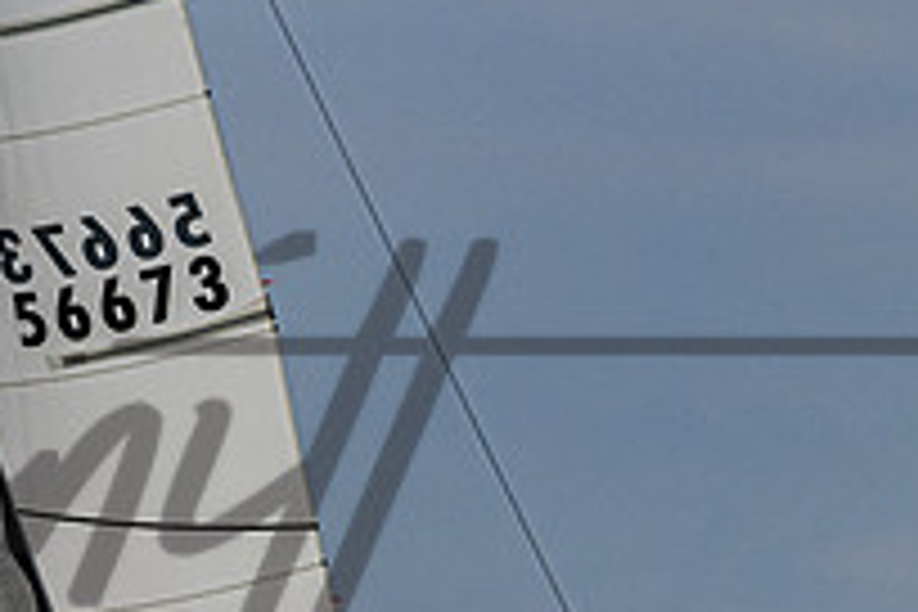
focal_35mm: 661
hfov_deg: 3.1
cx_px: 92
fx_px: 16854
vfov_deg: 2.1
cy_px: 418
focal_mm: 170
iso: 500
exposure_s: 1/4000
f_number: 8
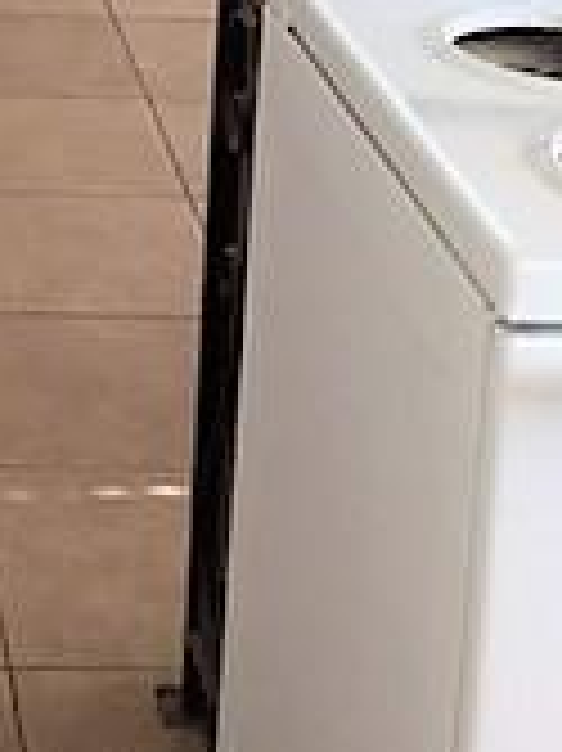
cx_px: -225
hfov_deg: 12.8
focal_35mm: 111
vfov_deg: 16.5
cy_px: -297
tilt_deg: -11.9
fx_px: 2406
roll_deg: -2.2
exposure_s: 1/60
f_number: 2.2
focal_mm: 4.15
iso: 40
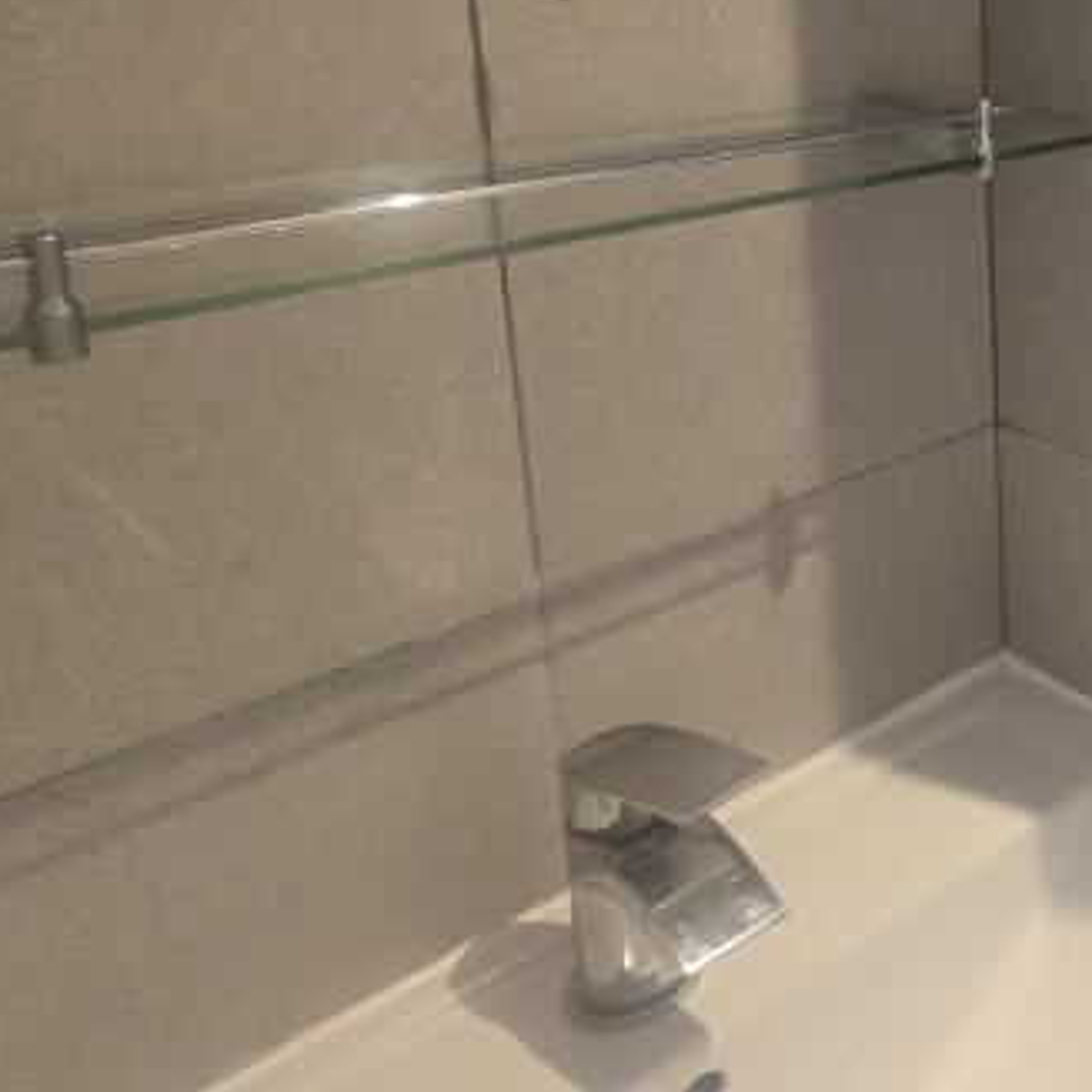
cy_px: 187
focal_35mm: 36
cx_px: 1479
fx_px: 1285
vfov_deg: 43.4
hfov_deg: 32.2
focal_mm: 2.2
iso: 500
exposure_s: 1/50
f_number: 2.2
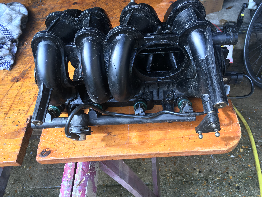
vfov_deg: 48.2
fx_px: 219
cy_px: 98
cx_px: 131
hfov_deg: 61.7
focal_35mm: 29
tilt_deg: -54.6
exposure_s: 1/100
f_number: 2.2
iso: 25
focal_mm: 4.15
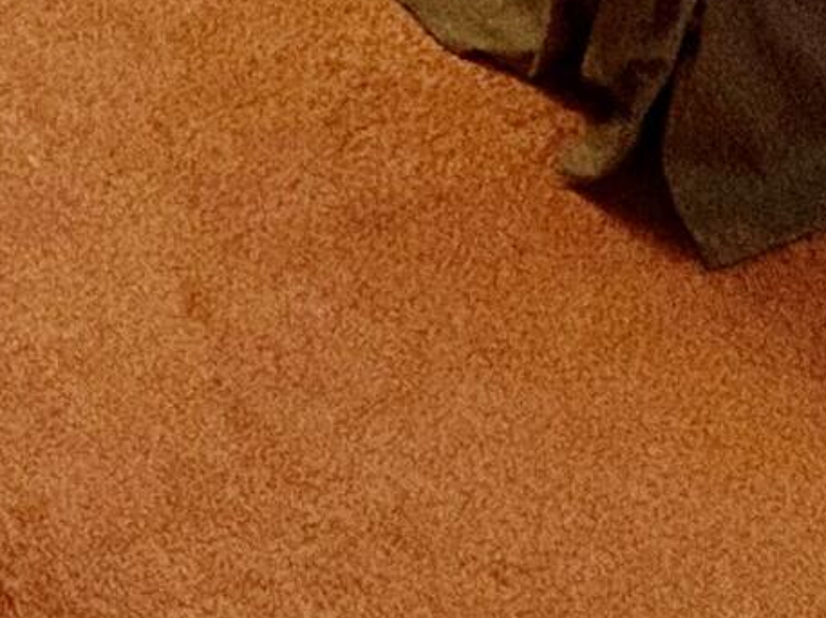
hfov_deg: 21.3
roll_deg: +0.6
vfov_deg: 10.8
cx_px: 296
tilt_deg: -8.9
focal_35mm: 92
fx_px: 2194
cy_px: -1232
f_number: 2.2
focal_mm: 2.22
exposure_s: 1/60
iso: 400
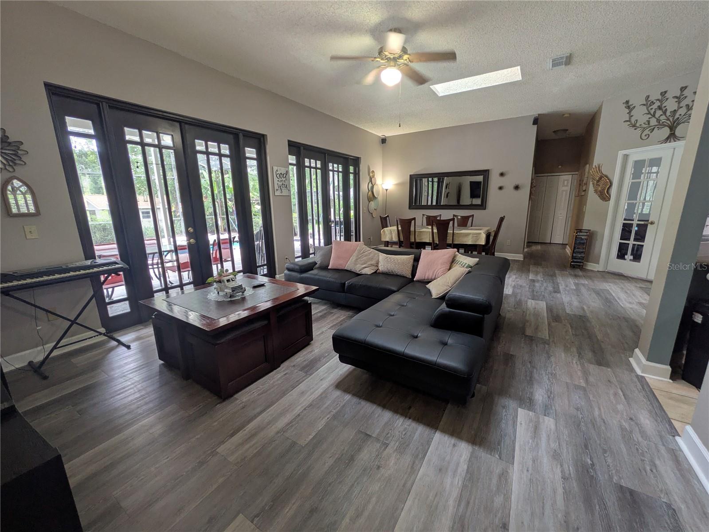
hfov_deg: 102.1
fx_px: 287
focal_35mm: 14
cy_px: 266
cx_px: 354
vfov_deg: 85.7
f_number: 2.2
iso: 62
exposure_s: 1/30
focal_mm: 1.83
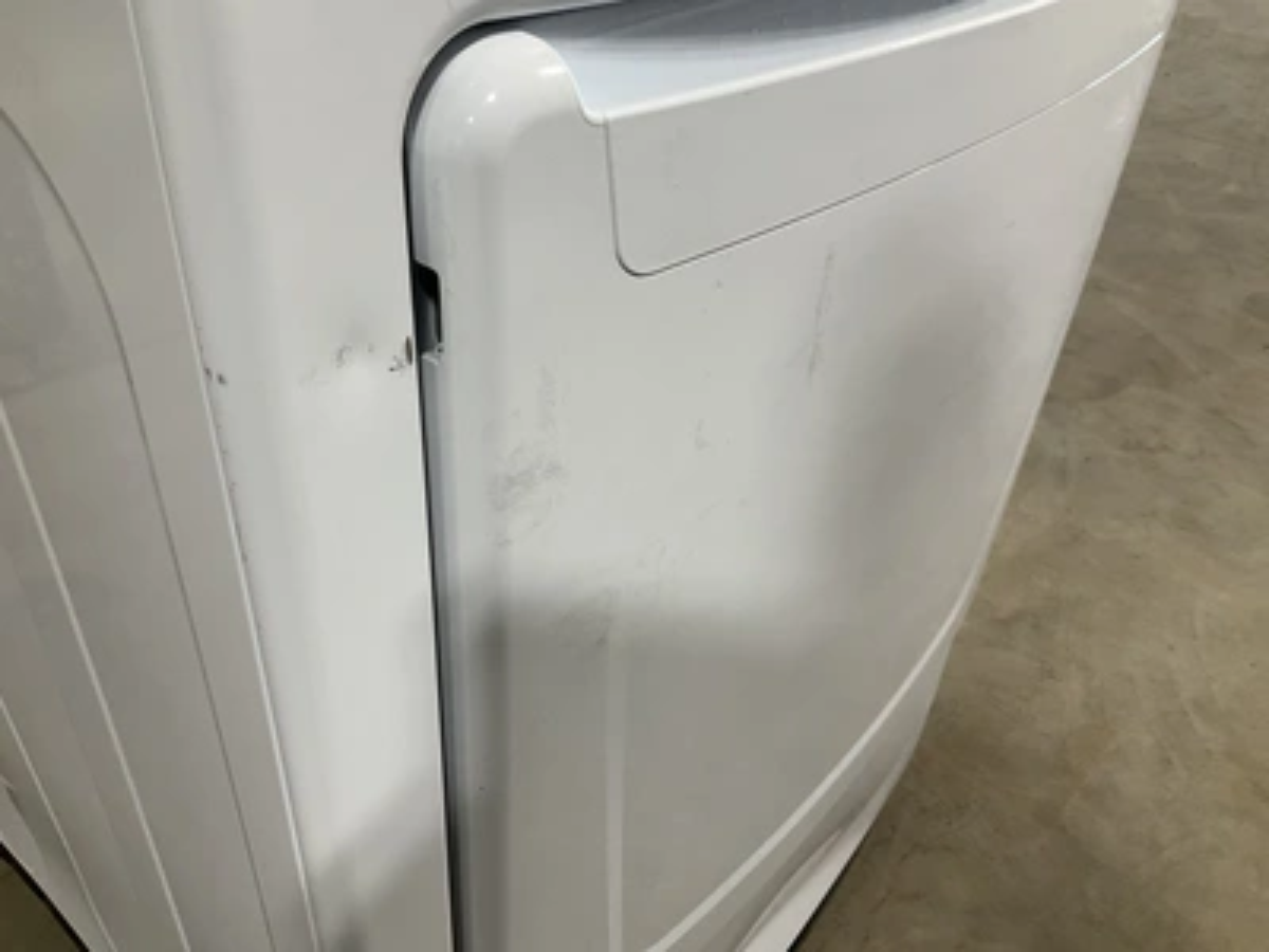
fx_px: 1063
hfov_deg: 61.7
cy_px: 476
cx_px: 634
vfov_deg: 48.2
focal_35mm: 29
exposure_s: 1/60
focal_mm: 3
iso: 64
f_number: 1.8
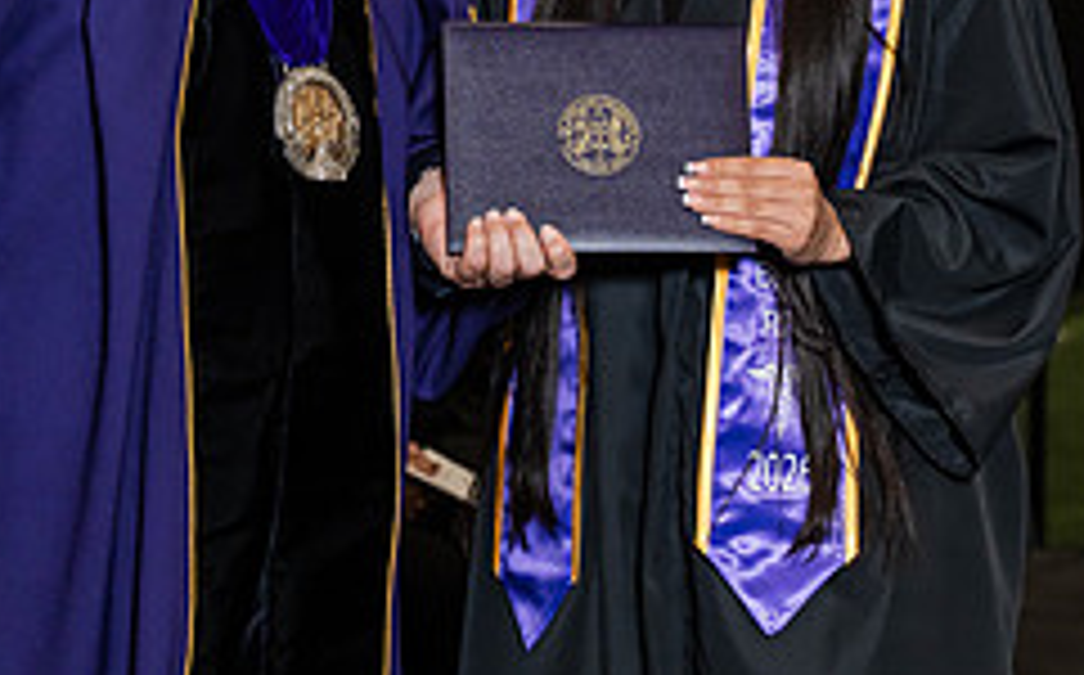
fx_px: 5075
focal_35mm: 172
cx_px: 405
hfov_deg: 12.2
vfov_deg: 7.6
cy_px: 61
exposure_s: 1/200
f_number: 4.5
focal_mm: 70
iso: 1250
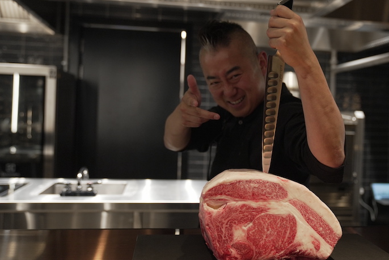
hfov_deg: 46.1
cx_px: 238
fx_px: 454
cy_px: 115
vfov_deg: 31.9
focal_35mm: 42
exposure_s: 1/125
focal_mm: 32
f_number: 2.8
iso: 1250
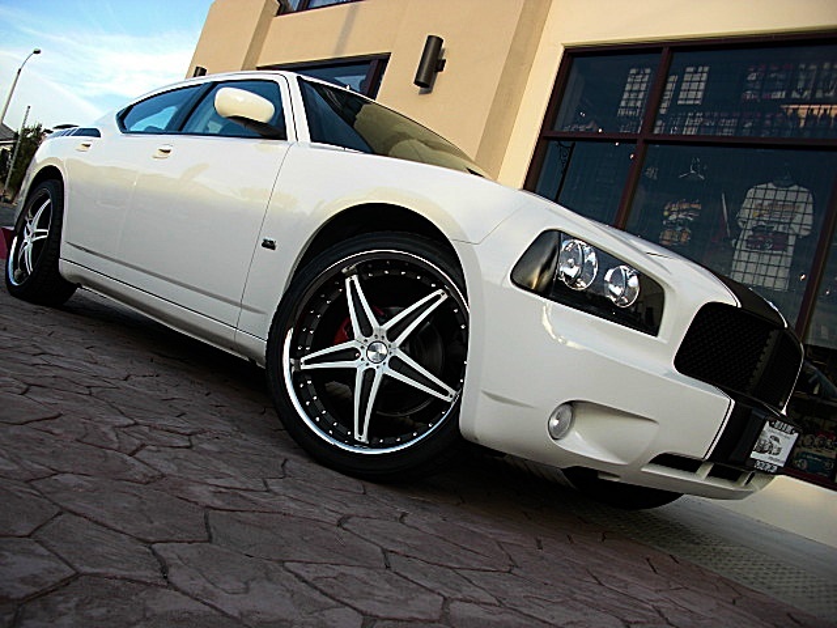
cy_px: 314
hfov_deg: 51.4
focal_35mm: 36
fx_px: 870
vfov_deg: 39.7
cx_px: 418
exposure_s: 1/160
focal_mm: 6.3
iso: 50
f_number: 2.8
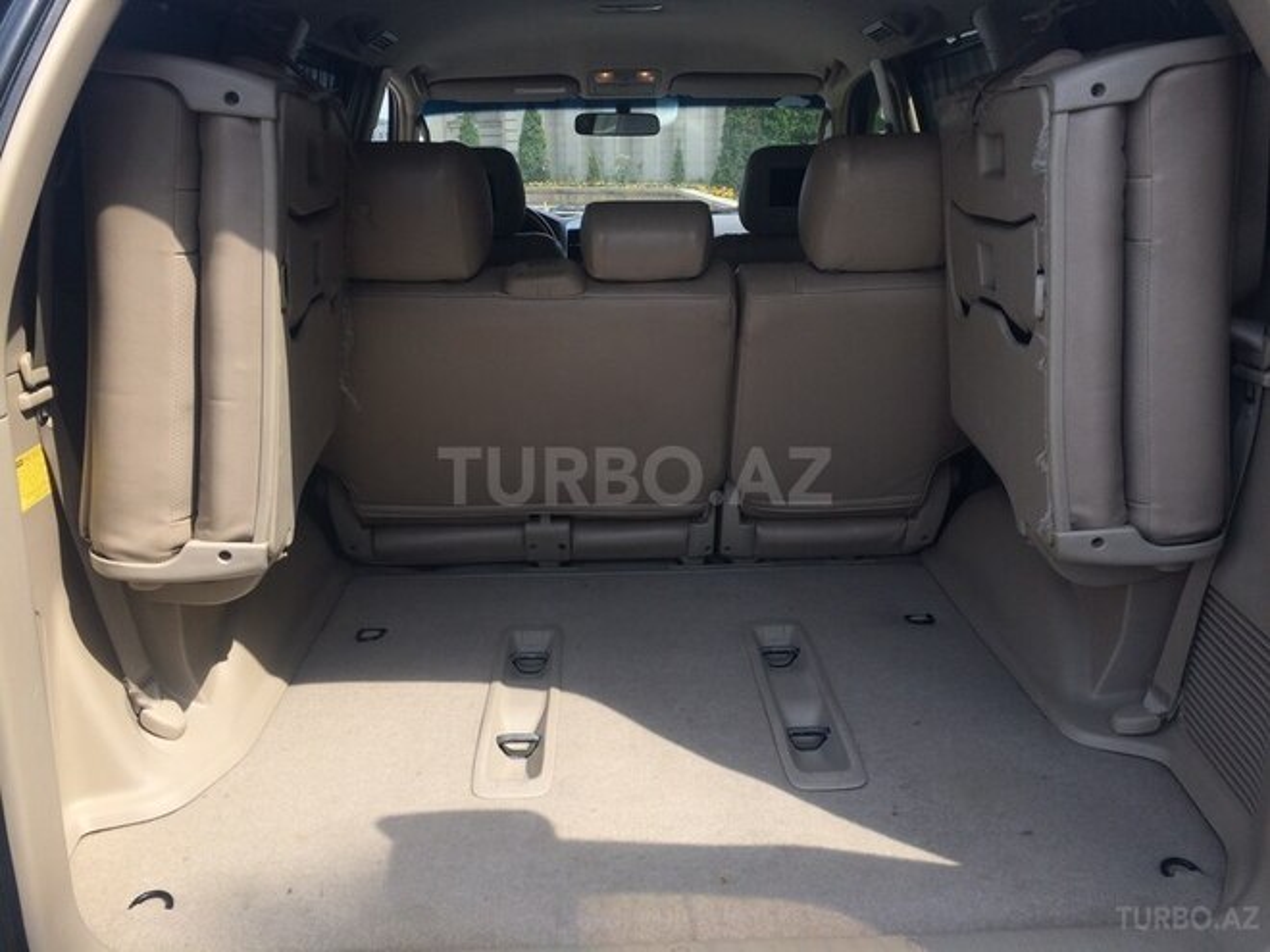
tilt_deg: -17.1
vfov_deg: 48.2
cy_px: 476
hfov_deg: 61.7
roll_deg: +1.3
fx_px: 1064
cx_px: 635
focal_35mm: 29
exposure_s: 1/954
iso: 32
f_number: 2.2
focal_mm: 4.15
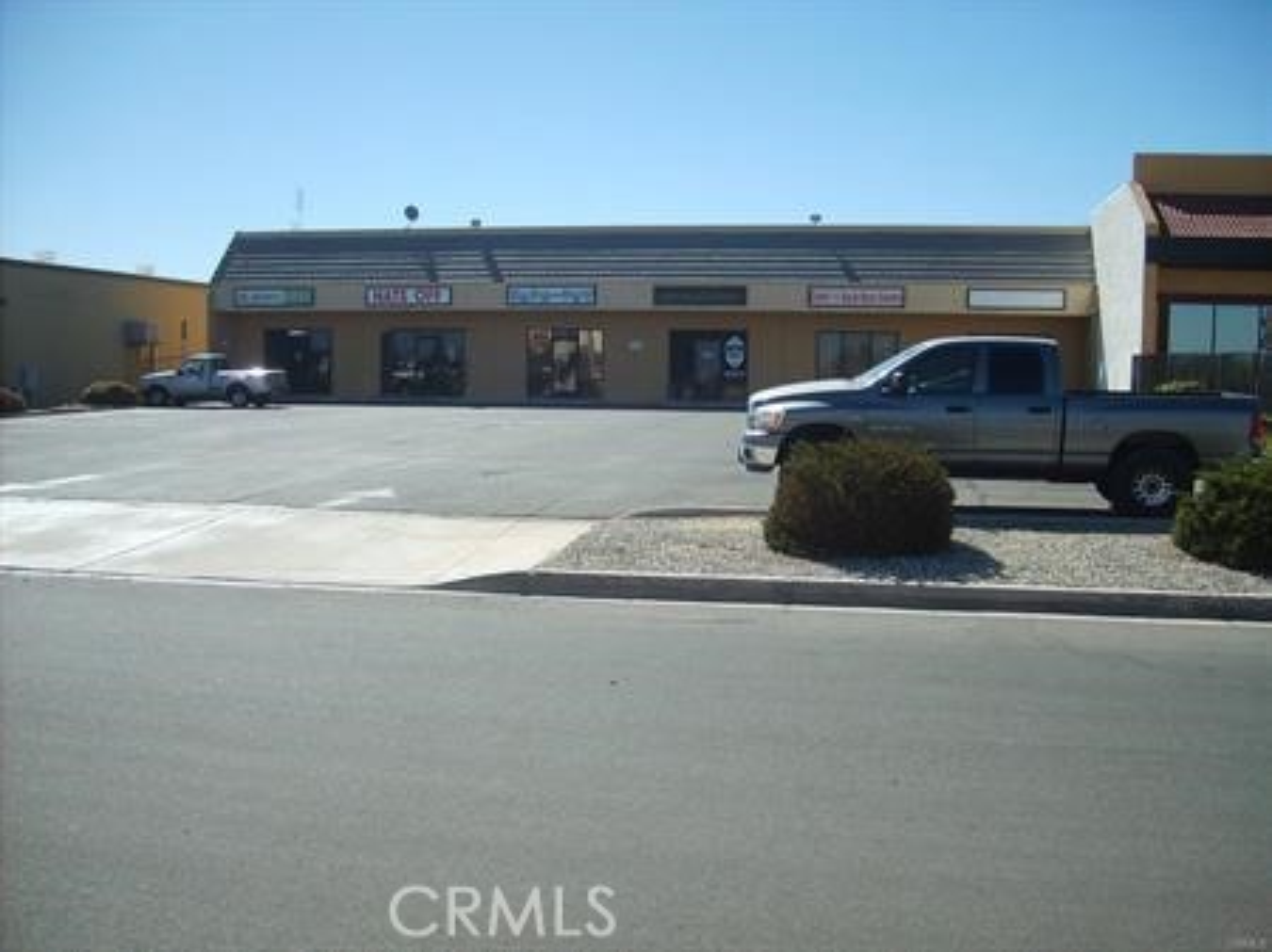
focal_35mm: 35
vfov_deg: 40.7
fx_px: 1285
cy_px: 476
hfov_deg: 52.7
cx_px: 636
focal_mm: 5.8
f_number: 7.1
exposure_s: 1/250
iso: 50
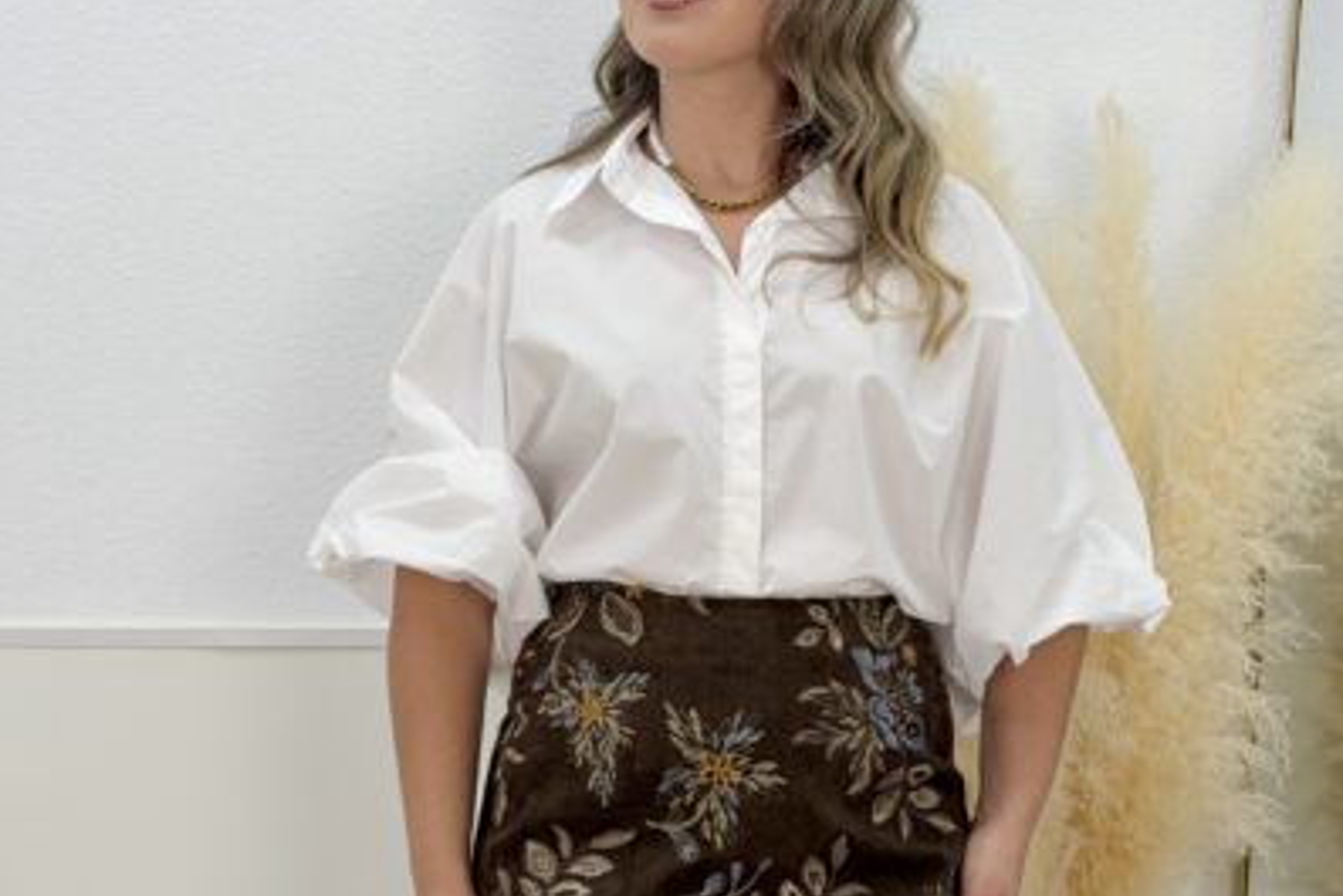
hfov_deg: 30.1
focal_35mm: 67
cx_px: 673
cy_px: 451
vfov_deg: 20.3
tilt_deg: -3.5
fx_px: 2500
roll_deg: -0.9
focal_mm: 6.76
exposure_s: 1/162
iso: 50
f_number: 1.78
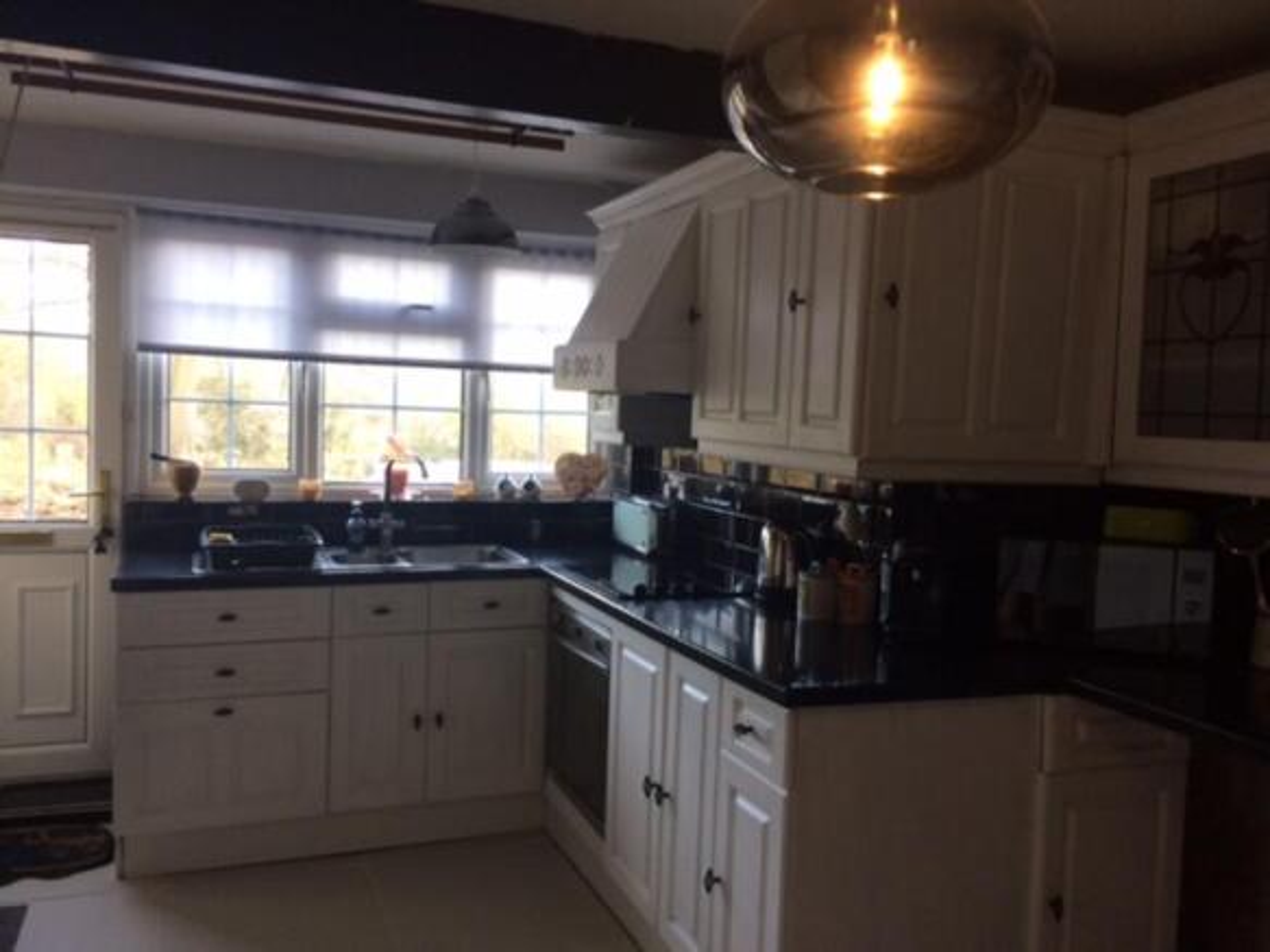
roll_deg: -1.7
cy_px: 476
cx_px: 635
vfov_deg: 48.2
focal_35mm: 29
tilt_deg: -4.0
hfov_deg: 61.7
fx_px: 1064
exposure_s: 1/33
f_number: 2.2
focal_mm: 4.15
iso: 50
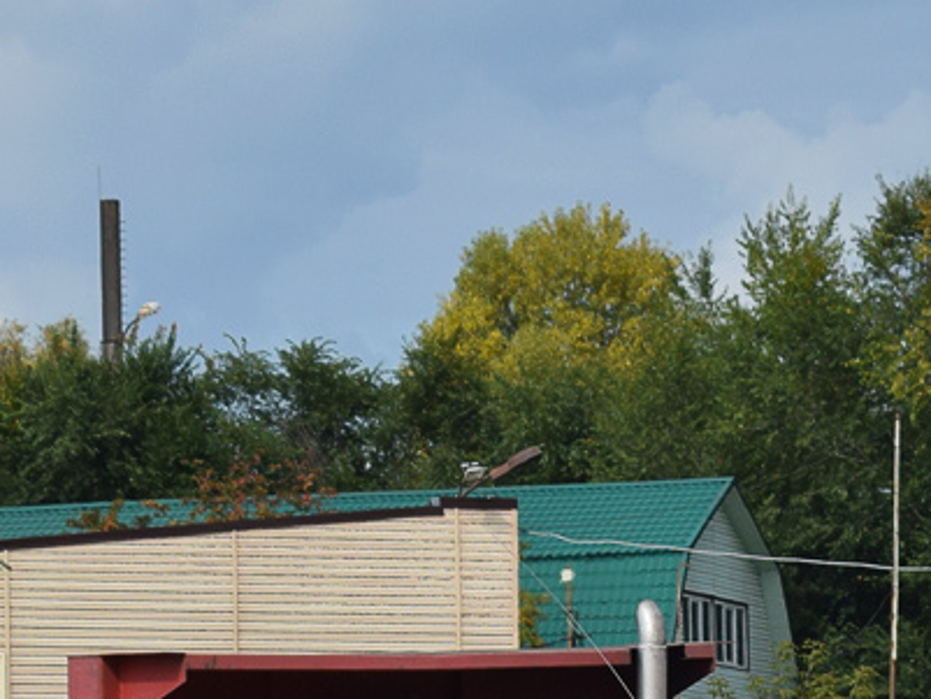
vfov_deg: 6.2
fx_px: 6388
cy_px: 841
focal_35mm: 237
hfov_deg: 8.3
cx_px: 413
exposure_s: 1/1000
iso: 200
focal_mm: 55
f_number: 7.1
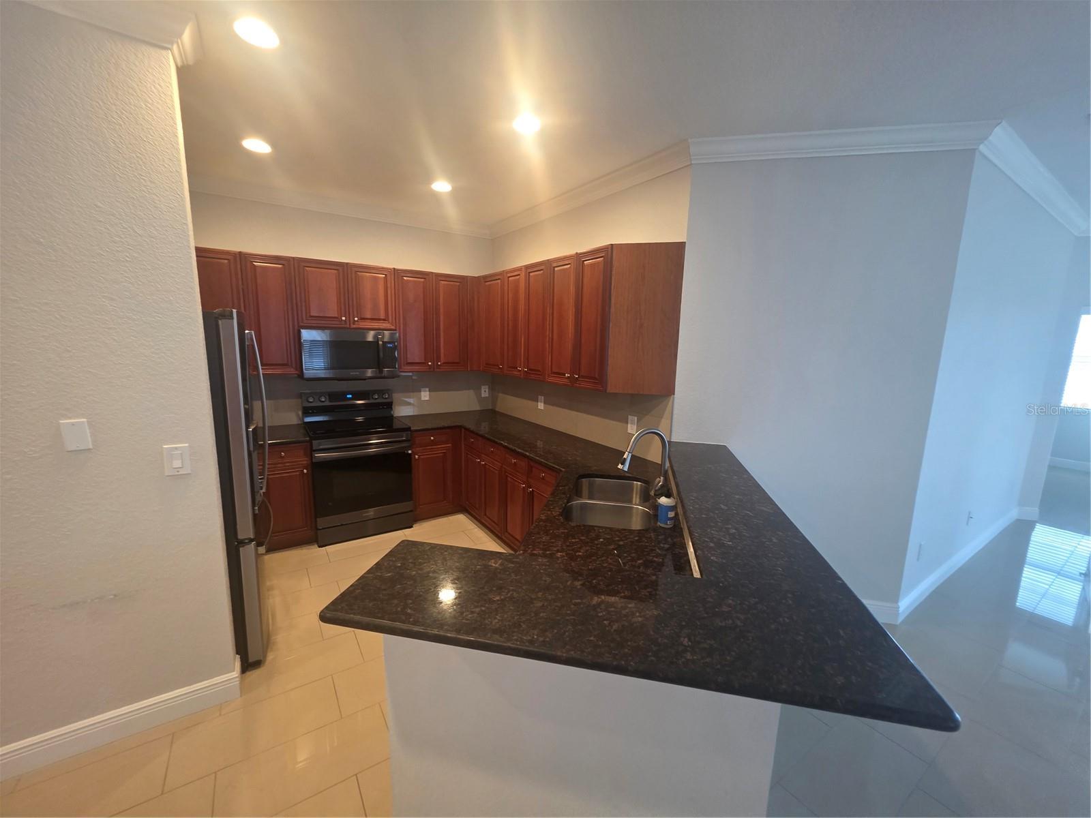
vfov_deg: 89.9
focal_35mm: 13
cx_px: 546
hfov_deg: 106.2
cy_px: 409
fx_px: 410
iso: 200
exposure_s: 1/60
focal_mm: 2.2
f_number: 1.9
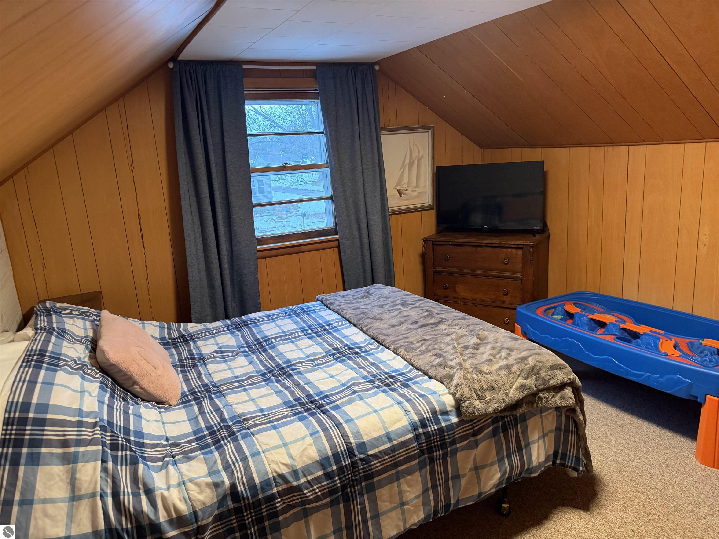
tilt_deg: -14.4
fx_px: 498
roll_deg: +3.6
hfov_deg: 71.6
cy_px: 270
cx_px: 360
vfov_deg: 56.8
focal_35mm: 24
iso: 400
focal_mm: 6.76
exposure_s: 1/60
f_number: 1.78
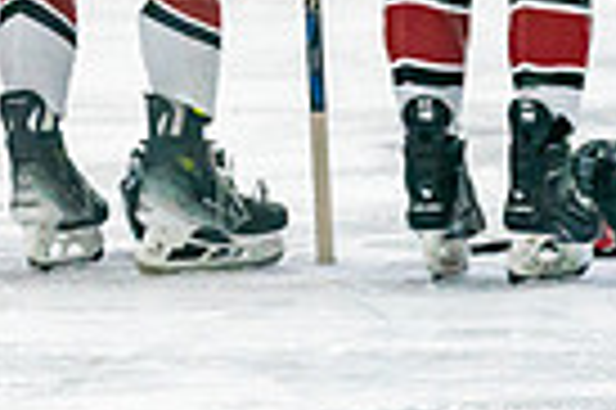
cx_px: -148
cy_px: -165
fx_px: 17381
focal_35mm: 1017
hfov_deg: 2.0
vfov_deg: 1.3
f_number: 2.8
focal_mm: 200
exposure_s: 1/1000
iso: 3200
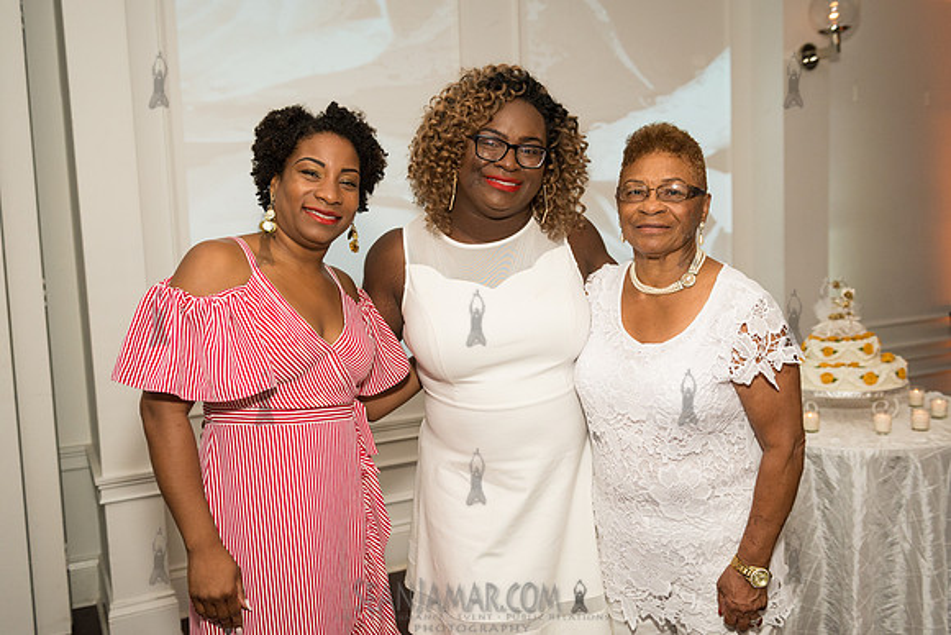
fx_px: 898
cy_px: 318
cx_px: 476
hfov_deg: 55.8
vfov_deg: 38.9
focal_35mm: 34
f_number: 4
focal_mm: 34
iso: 2500
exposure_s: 1/640
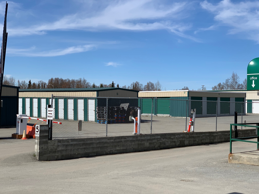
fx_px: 389
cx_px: 130
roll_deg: -1.2
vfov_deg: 28.0
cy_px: 97
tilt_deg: +1.2
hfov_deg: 36.8
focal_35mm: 52
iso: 16
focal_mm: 6
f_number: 2.4
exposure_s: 1/1776
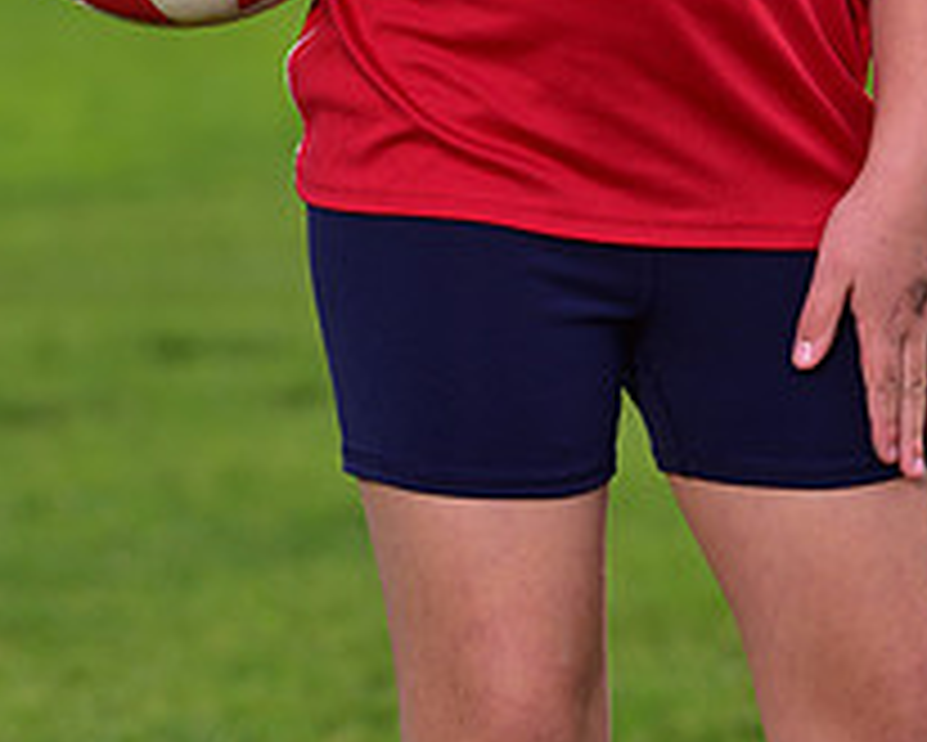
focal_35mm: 410
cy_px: -382
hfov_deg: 4.7
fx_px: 11254
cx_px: 533
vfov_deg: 3.8
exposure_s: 1/250
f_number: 5.6
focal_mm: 155
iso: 125
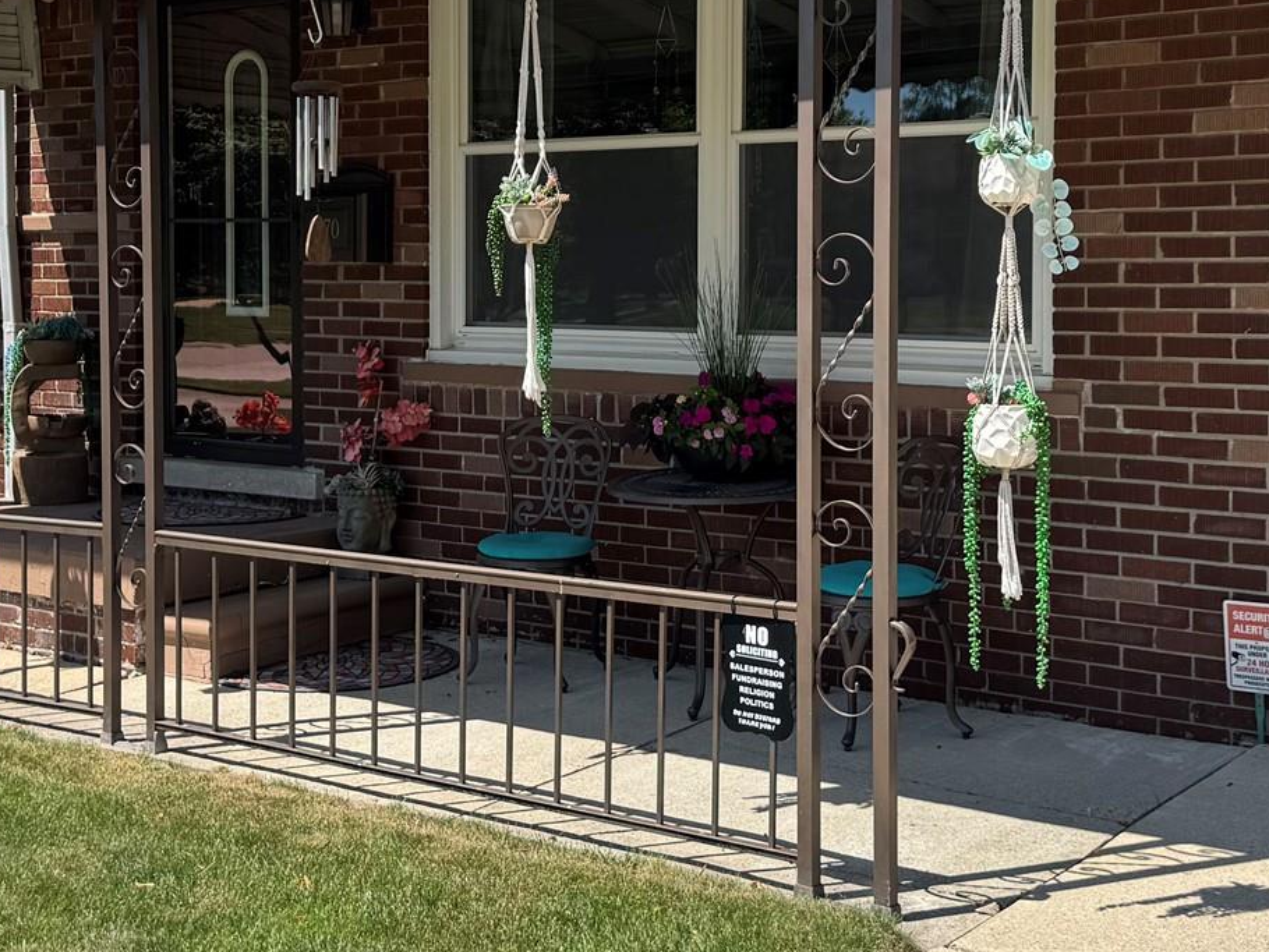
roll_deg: -0.1
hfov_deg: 35.4
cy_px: 305
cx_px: 519
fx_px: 1980
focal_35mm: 54
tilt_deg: -2.4
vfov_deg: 26.9
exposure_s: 1/3096
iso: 80
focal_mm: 6.76
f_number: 1.78
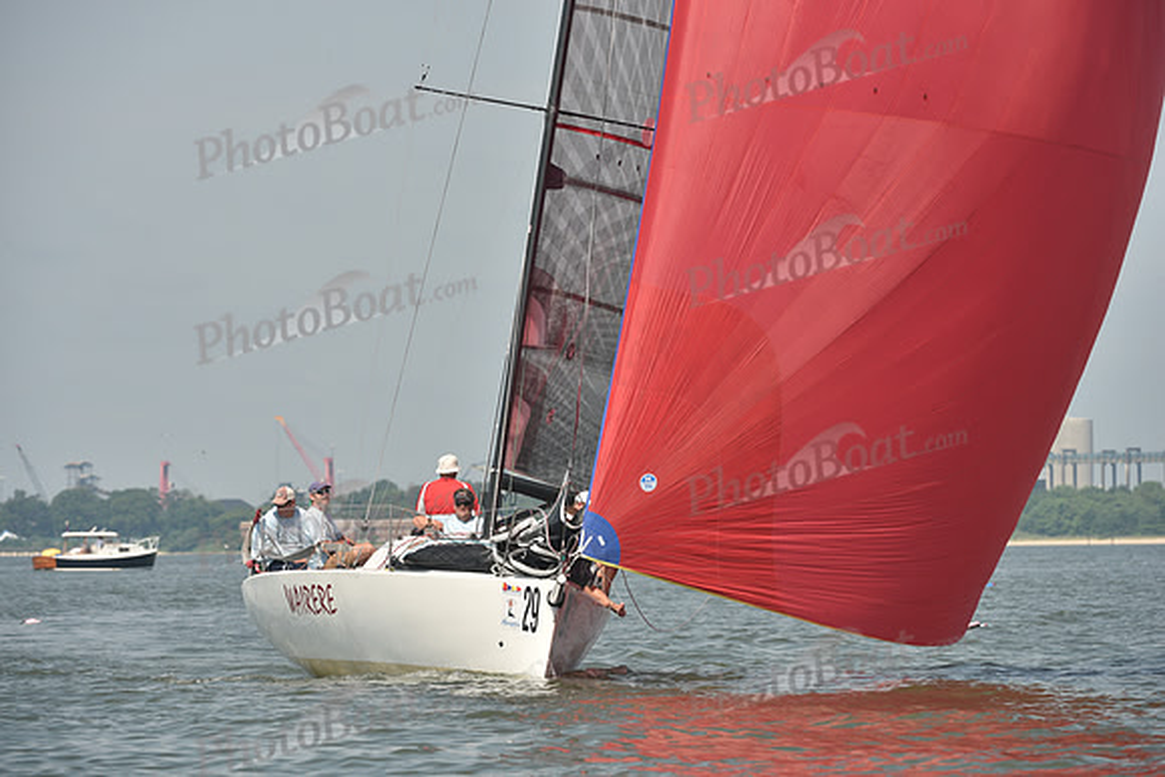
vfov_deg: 4.4
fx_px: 10034
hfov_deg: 6.6
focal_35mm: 310
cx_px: 582
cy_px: 388
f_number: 8
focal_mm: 310
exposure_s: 1/1250
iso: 400
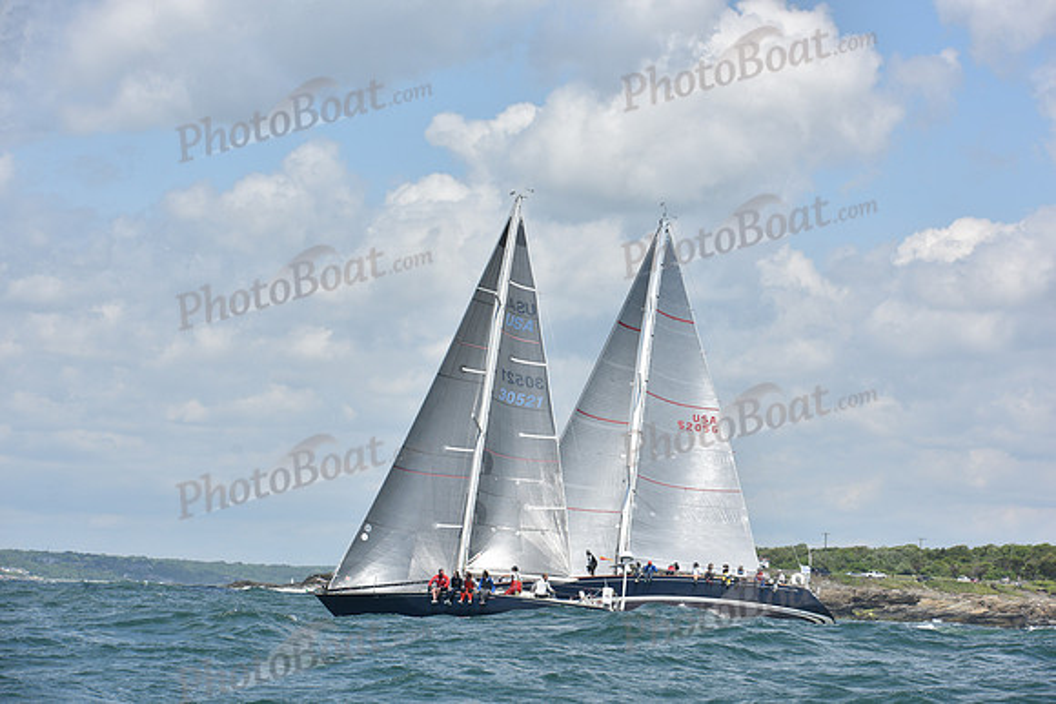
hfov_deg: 18.3
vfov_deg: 12.2
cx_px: 528
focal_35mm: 112
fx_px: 3286
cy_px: 352
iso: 250
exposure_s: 1/1250
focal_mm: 112
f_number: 7.1
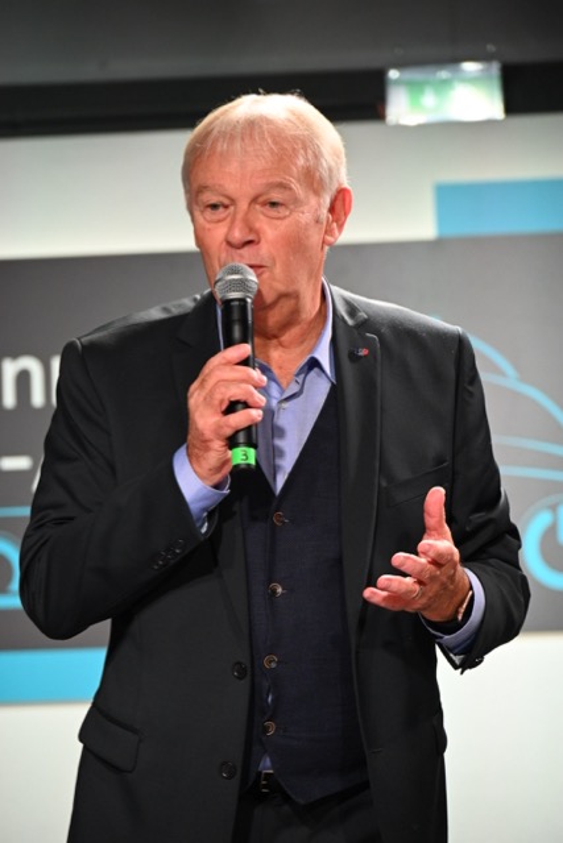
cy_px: 422
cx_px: 282
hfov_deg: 5.1
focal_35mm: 270
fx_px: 6330
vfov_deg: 7.6
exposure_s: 1/200
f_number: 8
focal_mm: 270
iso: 3200
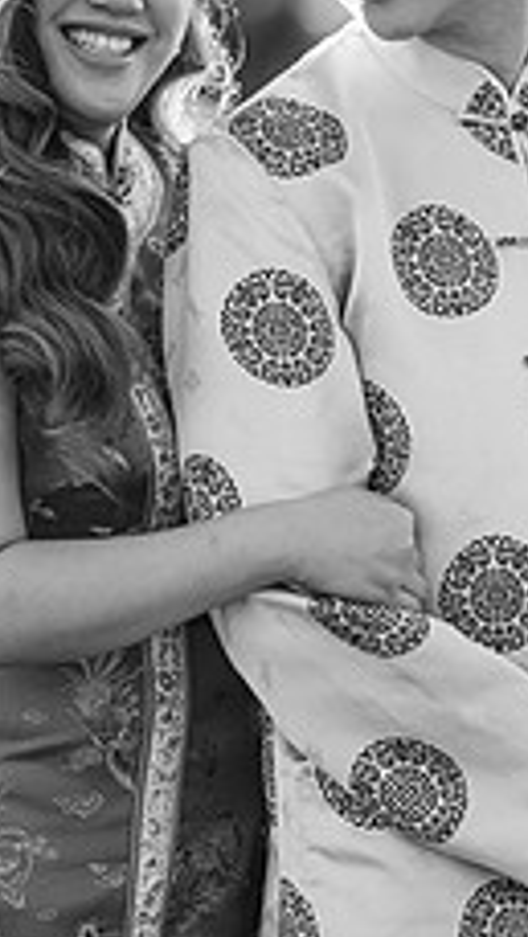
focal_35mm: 175
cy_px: 291
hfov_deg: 6.9
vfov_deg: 12.3
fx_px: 4351
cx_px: 272
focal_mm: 85
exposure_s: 1/500
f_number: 2
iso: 200
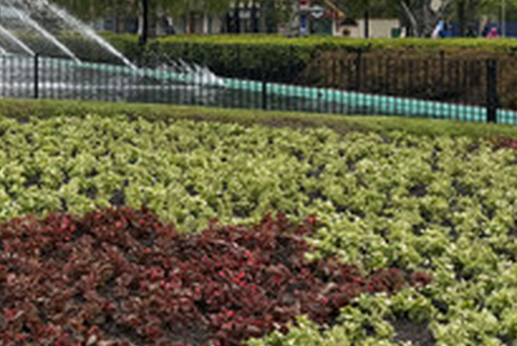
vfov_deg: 17.2
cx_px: -204
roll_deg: +0.2
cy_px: 10
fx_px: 1121
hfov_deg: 22.4
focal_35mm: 78
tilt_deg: +2.2
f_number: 1.78
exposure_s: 1/955
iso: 80
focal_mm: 6.76
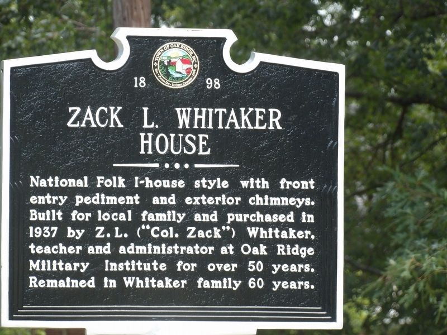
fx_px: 5281
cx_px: 224
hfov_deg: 4.8
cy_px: 168
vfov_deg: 3.6
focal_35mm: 409
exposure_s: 1/100
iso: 160
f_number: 4.2
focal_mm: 73.3
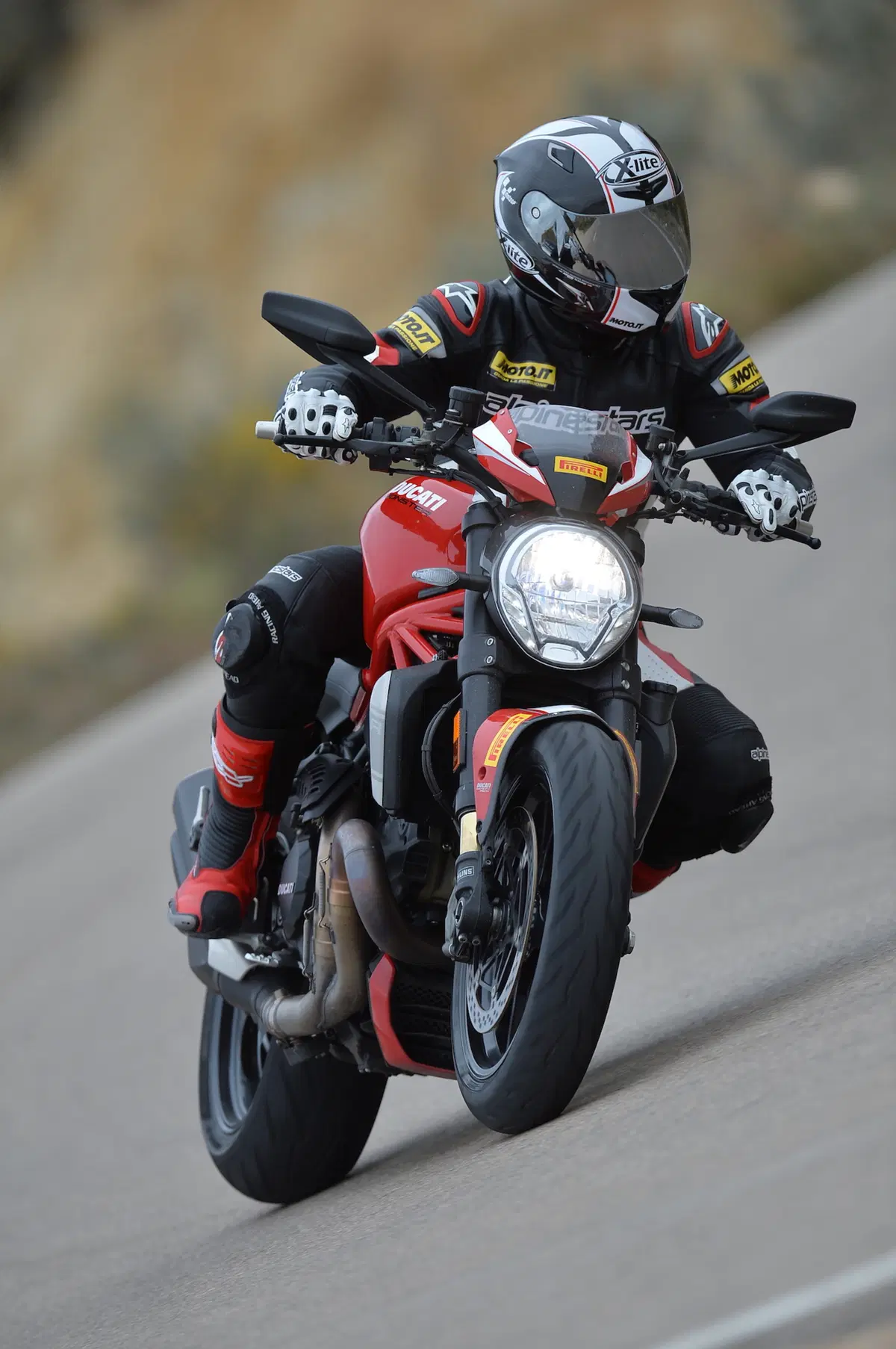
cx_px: 448
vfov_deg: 4.1
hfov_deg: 2.7
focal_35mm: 500
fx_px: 18708
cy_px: 674
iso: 400
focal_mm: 500
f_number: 7.1
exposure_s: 1/1000
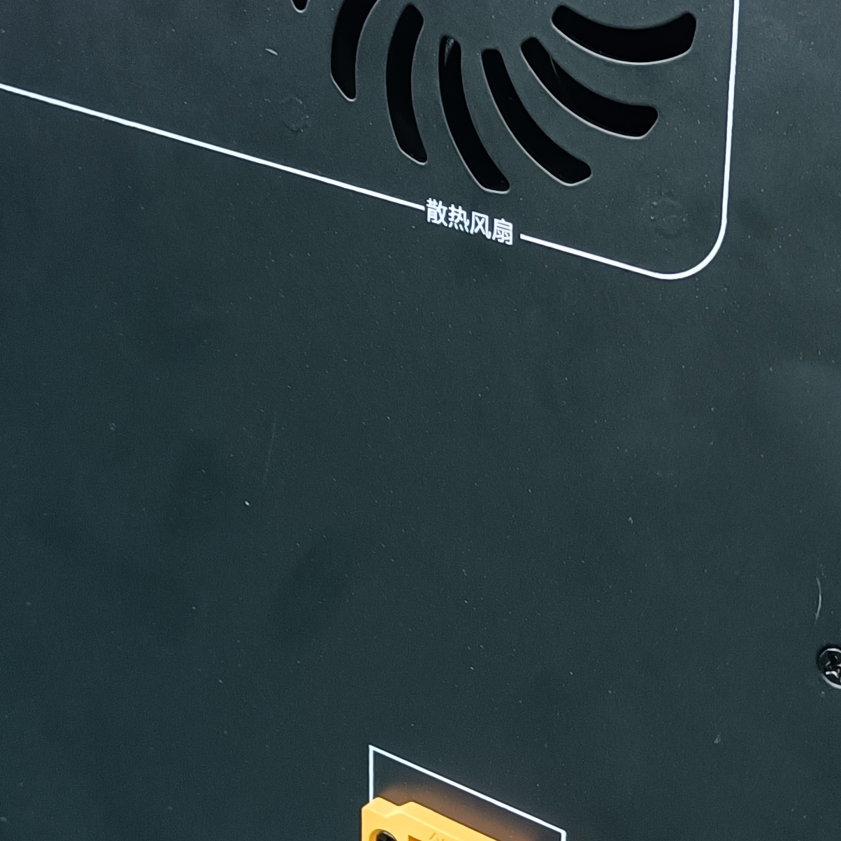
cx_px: 649
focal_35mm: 88
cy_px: 235
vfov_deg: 19.6
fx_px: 2419
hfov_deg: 19.6
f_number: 1.8
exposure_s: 1/33.3
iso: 663
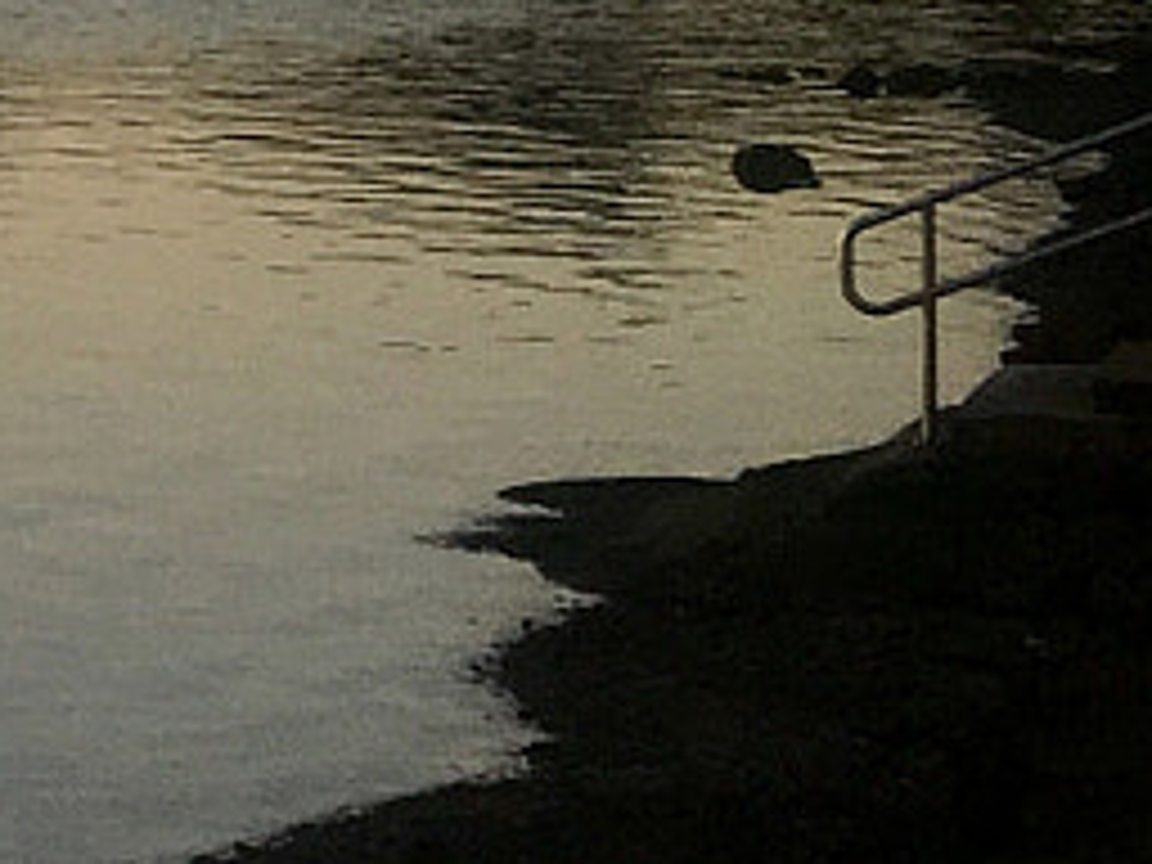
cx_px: -2290
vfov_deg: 7.8
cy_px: -1022
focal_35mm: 181
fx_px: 6024
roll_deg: +0.8
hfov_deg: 8.9
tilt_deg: +7.2
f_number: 2.2
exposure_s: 1/122
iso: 25
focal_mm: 4.15
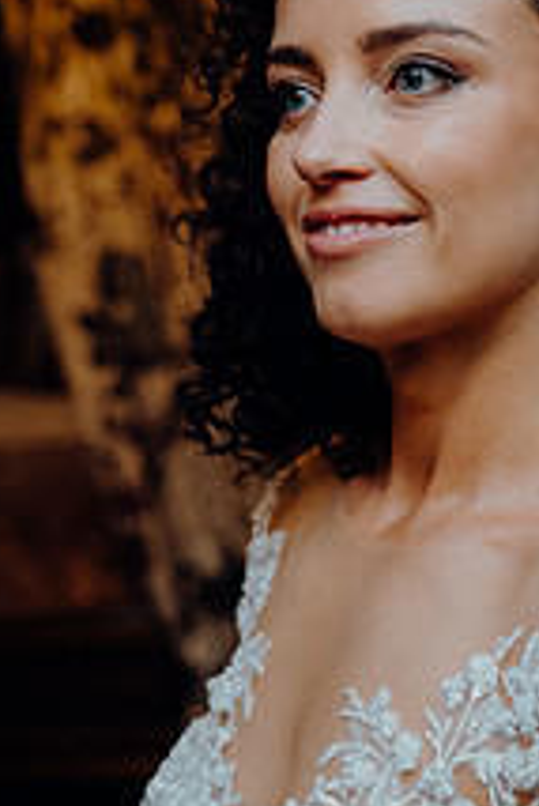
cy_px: 550
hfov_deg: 13.5
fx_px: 2264
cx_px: 415
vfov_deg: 20.1
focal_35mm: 101
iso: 2500
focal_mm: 48
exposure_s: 1/160
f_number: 3.5
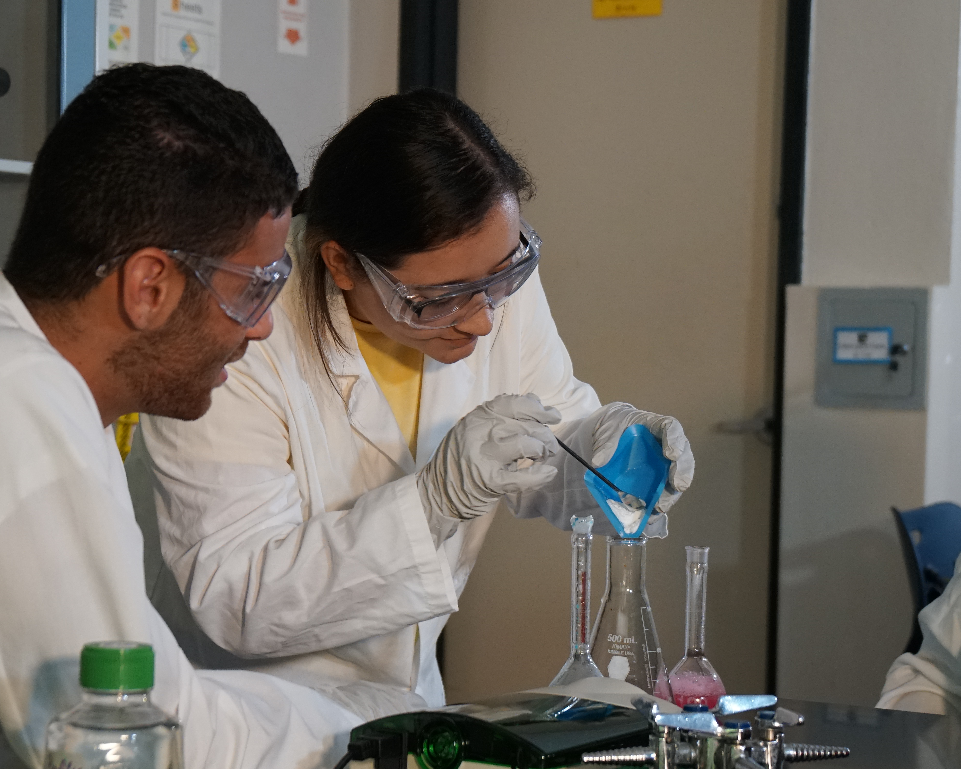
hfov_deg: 20.6
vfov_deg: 16.6
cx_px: 531
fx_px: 2638
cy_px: 429
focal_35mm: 93
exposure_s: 1/60
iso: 1250
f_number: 4
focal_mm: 41
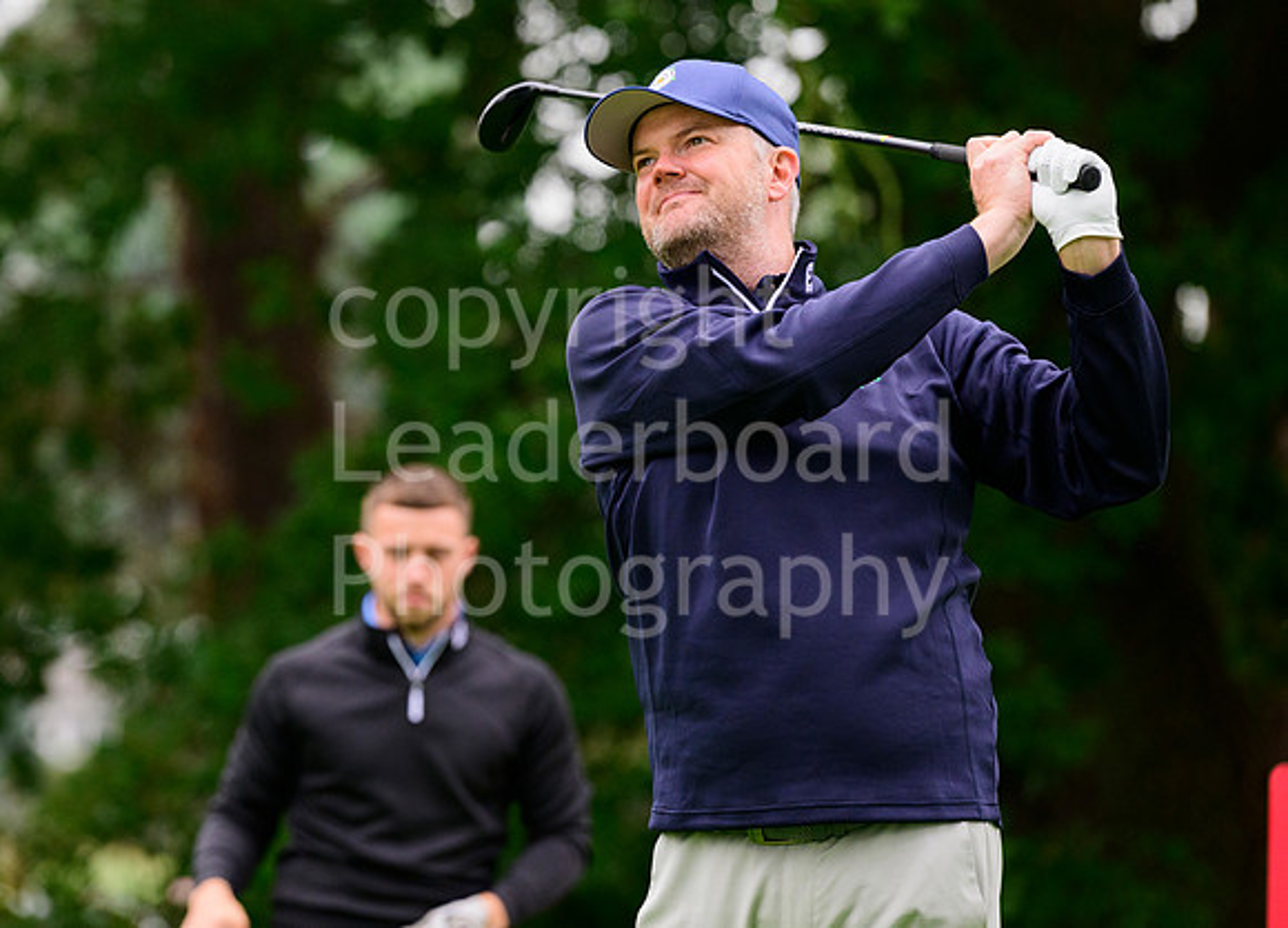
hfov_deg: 7.3
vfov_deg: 5.3
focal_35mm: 276
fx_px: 10112
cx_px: 378
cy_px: 322
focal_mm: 200
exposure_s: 1/1600
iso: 1250
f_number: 4
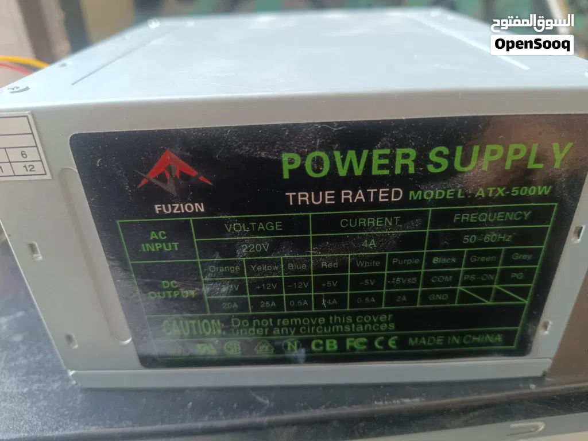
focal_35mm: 24
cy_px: 220
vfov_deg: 56.8
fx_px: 408
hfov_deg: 71.6
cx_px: 294
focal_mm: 5.59
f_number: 1.88
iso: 654
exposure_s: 1/50.1
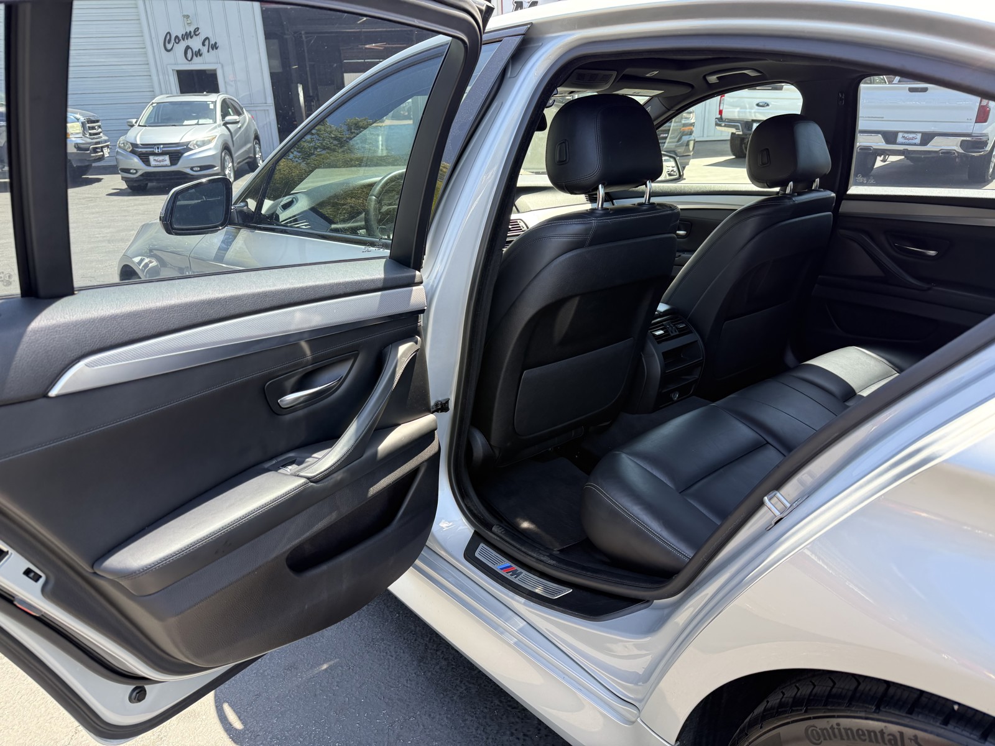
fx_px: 690
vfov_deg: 56.8
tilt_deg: -19.5
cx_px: 498
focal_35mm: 24
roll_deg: -0.9
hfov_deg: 71.6
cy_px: 373
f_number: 1.78
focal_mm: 6.76
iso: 125
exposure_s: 1/243
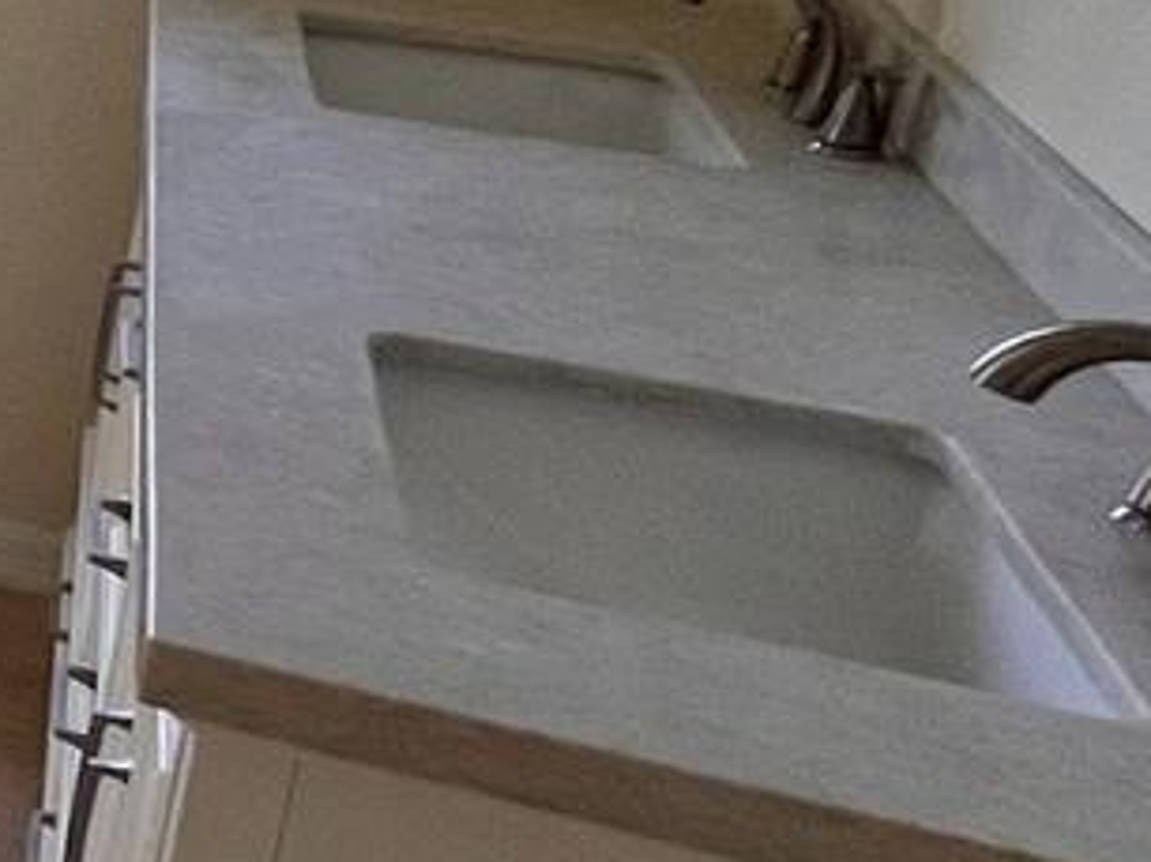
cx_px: -1527
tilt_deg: -14.6
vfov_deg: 20.8
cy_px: -34
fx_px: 2259
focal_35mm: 68
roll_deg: -0.4
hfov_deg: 15.8
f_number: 1.8
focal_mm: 1.57
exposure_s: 1/99
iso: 100
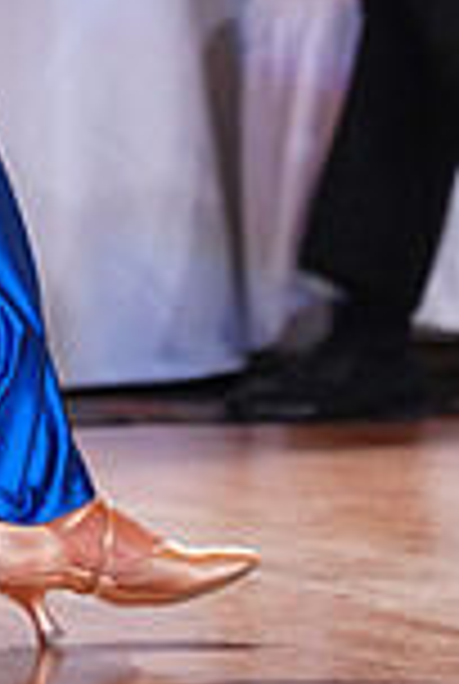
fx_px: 14487
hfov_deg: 1.8
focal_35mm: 761
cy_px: -549
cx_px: -200
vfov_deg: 2.7
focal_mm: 200
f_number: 2.8
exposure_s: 1/400
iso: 2500
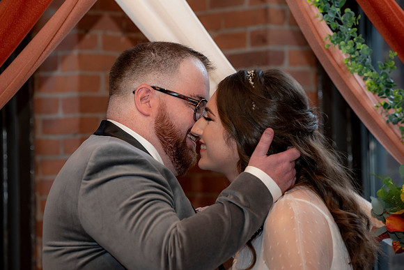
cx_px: 202
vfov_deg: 9.2
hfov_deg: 13.7
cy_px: 135
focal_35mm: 150
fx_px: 1684
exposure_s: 1/125
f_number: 5
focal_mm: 150
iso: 800
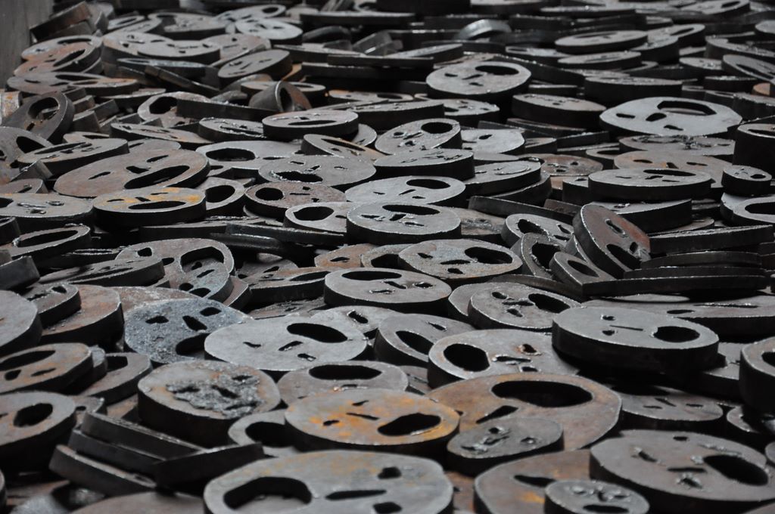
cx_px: 388
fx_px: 2419
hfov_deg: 18.2
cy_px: 257
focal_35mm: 112
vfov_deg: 12.1
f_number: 5.3
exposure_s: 1/6
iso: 1600
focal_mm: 75
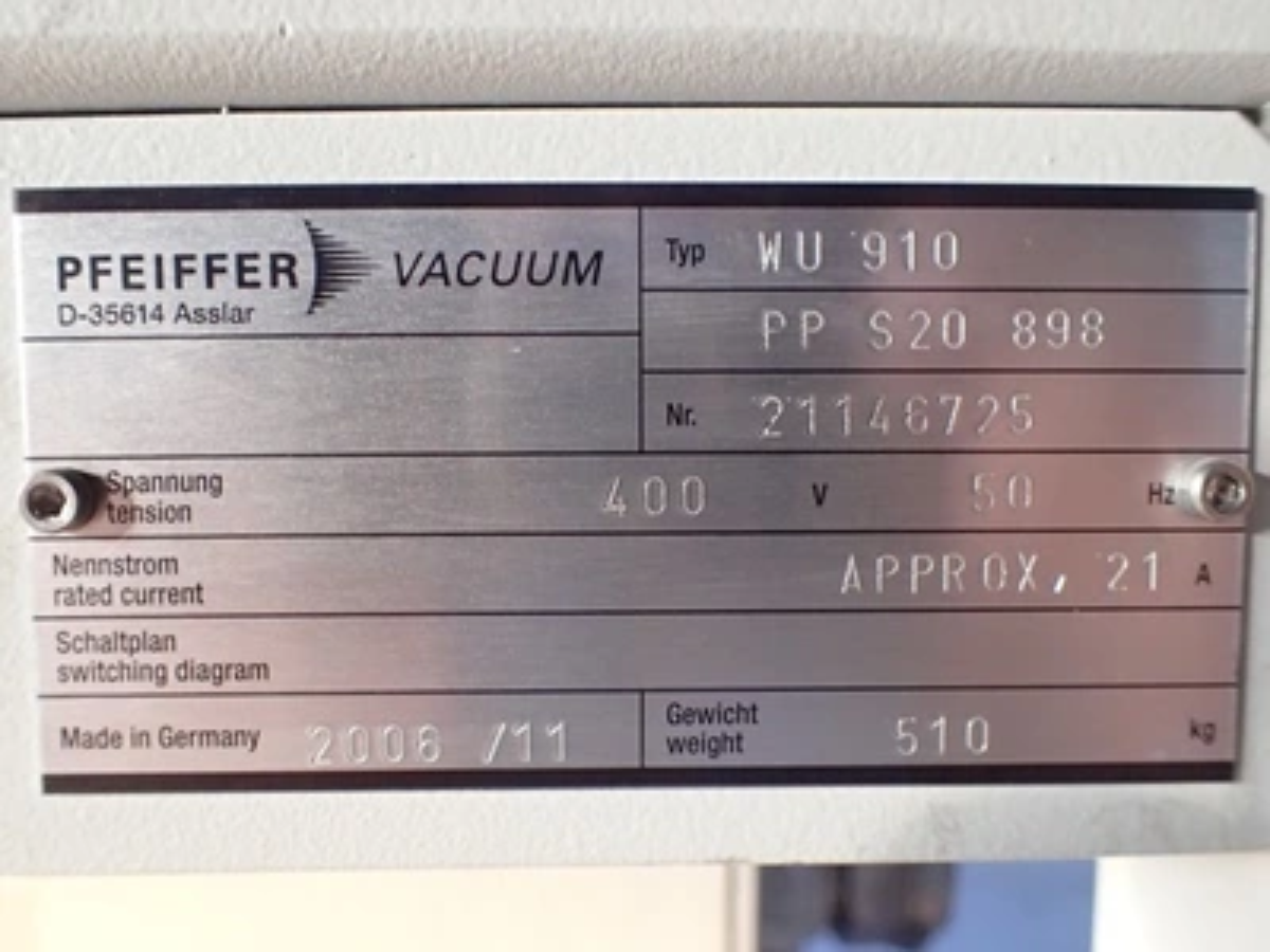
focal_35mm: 30
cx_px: 635
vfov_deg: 46.8
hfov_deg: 60.0
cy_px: 476
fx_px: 1101
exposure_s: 1/40
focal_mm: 5.5
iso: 800
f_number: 2.3
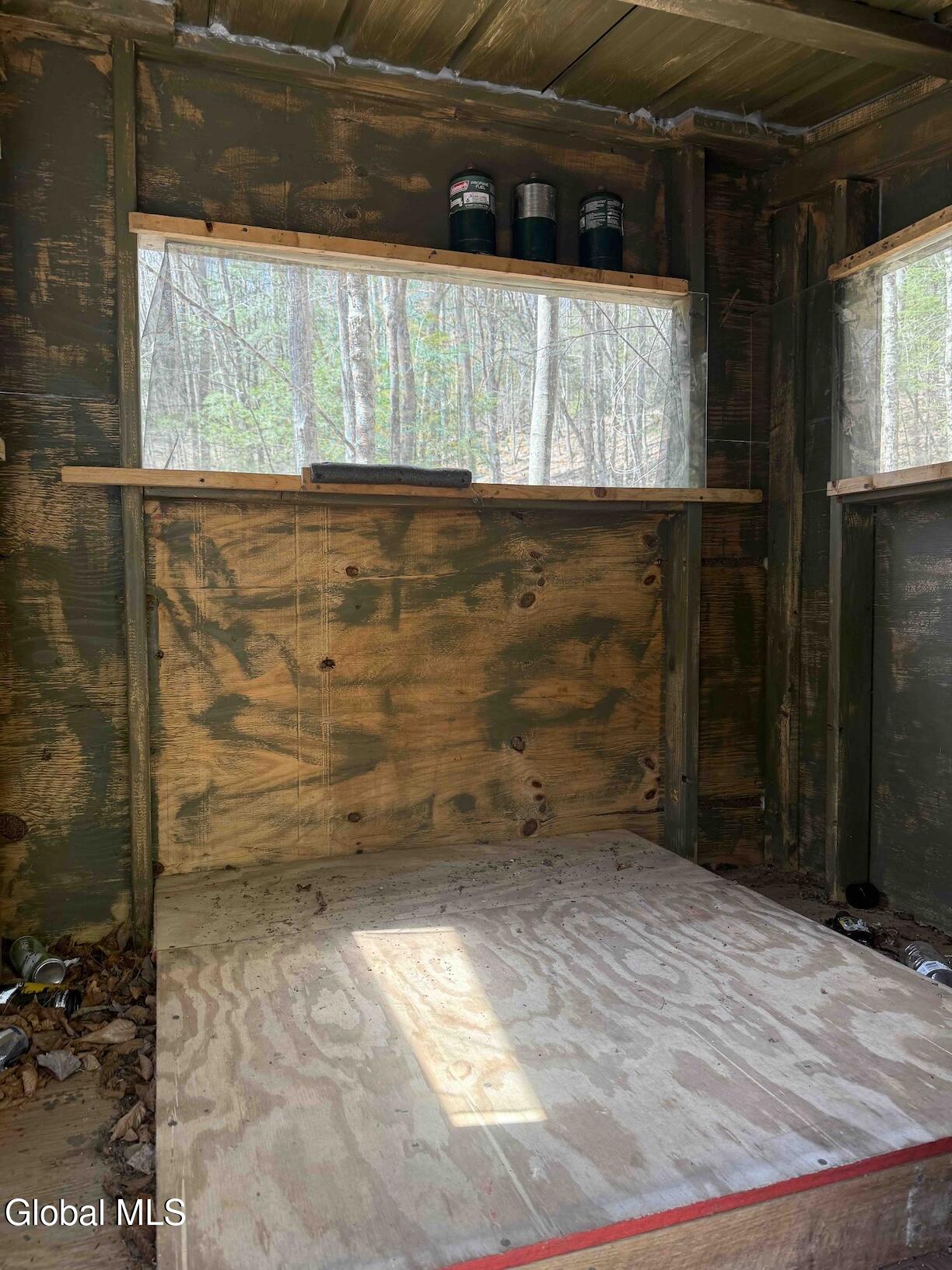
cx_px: 476
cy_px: 635
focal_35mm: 24
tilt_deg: -2.3
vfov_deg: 71.6
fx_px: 880
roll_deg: -0.6
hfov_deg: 56.8
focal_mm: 6.76
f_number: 1.78
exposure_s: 1/140
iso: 100
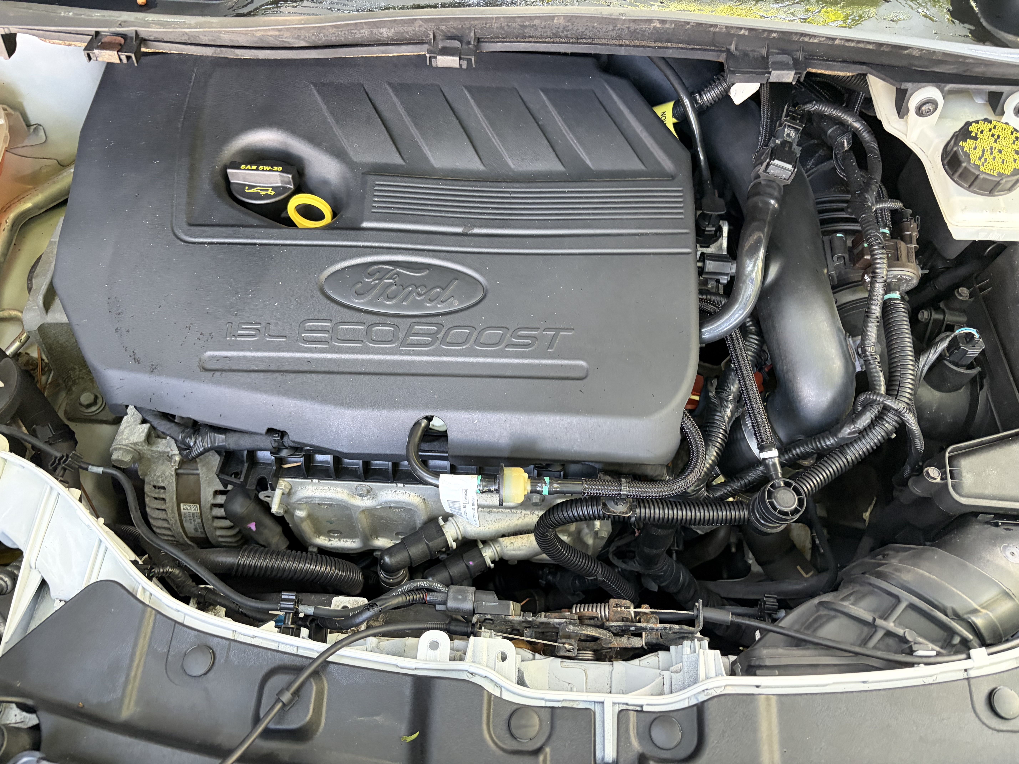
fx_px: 765
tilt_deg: -56.4
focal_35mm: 26
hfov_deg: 67.3
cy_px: 382
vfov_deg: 53.1
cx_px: 510
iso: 320
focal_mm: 5.96
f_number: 1.6
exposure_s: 1/60
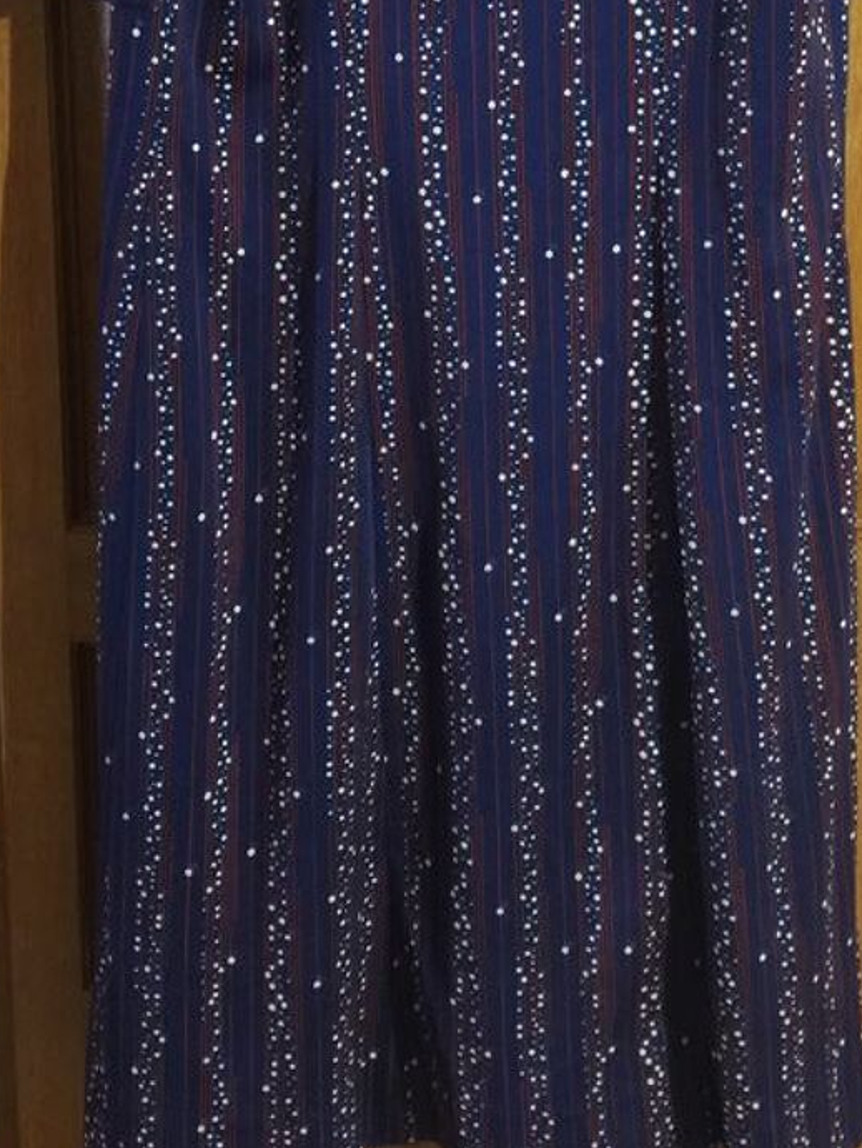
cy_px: 162
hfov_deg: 26.1
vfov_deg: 32.9
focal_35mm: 56
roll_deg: +0.3
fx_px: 1858
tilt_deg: -10.2
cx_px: 491
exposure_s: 1/4
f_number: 2.2
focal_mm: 4.15
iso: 125
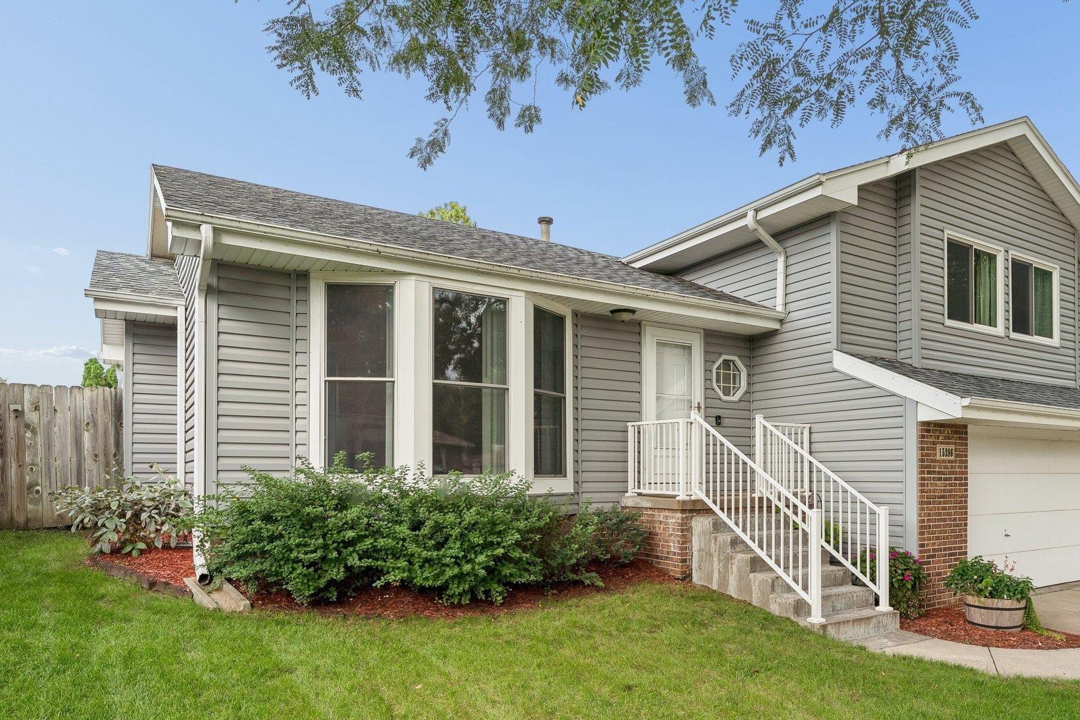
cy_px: 424
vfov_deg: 53.5
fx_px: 709
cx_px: 643
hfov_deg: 73.9
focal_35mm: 24
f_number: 8
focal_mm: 18.5
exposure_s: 1/160
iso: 200
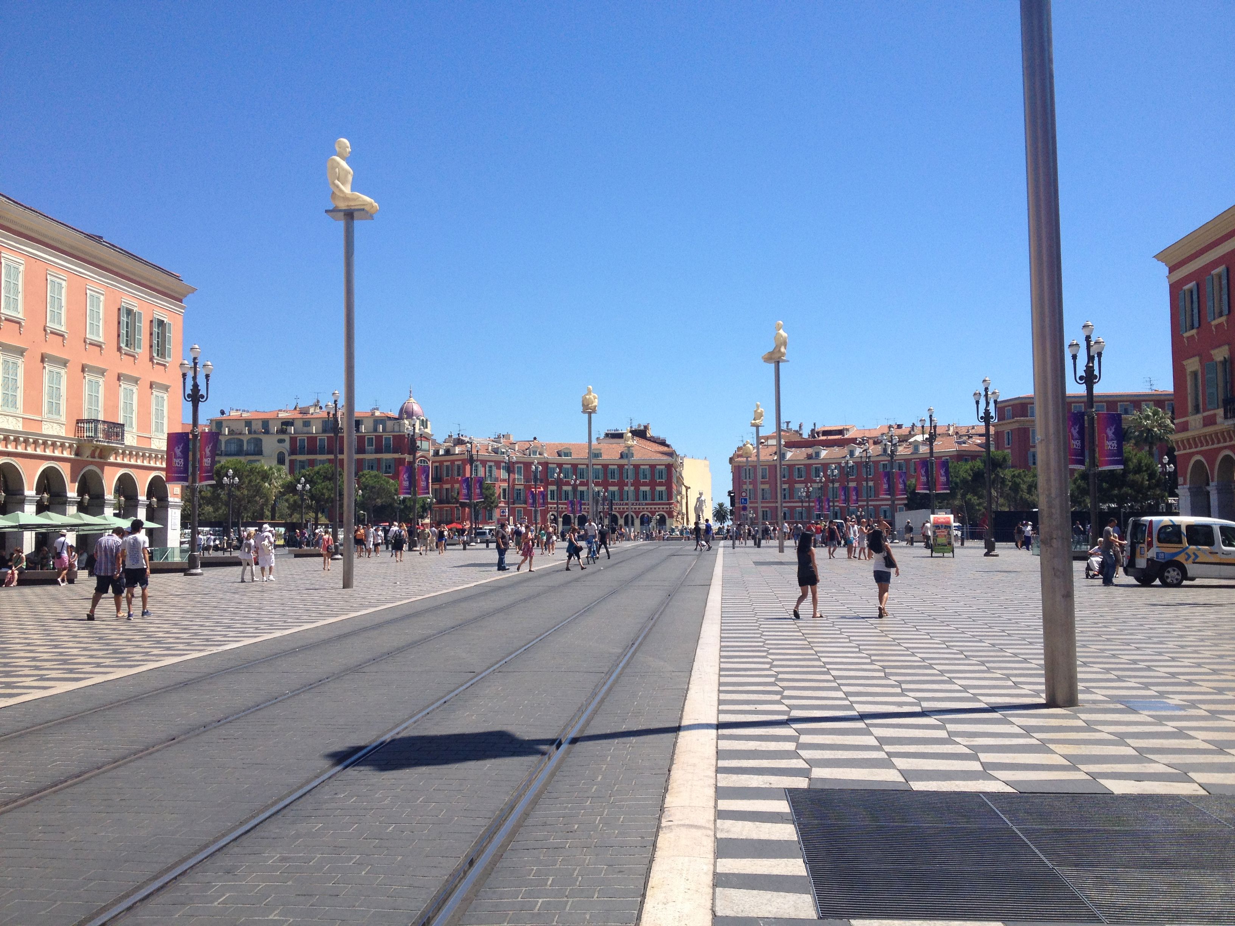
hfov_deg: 52.6
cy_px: 463
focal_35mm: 35
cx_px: 618
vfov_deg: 40.7
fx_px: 1249
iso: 64
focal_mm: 4.28
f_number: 2.4
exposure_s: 1/1783
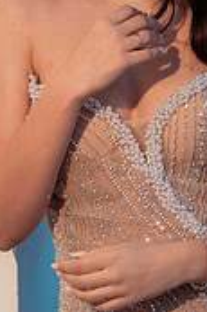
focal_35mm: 221
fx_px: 1910
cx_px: 206
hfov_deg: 6.2
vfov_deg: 9.3
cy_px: 81
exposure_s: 1/250
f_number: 2.8
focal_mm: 85
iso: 1600
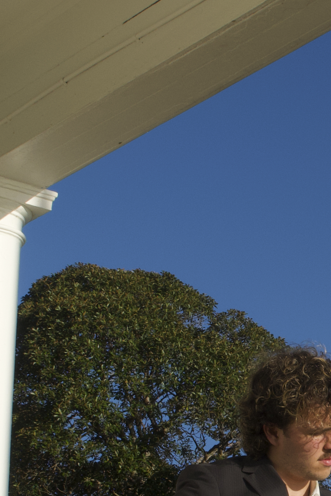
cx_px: 349
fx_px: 1847
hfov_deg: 10.1
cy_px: 422
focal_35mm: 134
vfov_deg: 15.2
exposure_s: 1/320
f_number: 8
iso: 100
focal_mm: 12.63
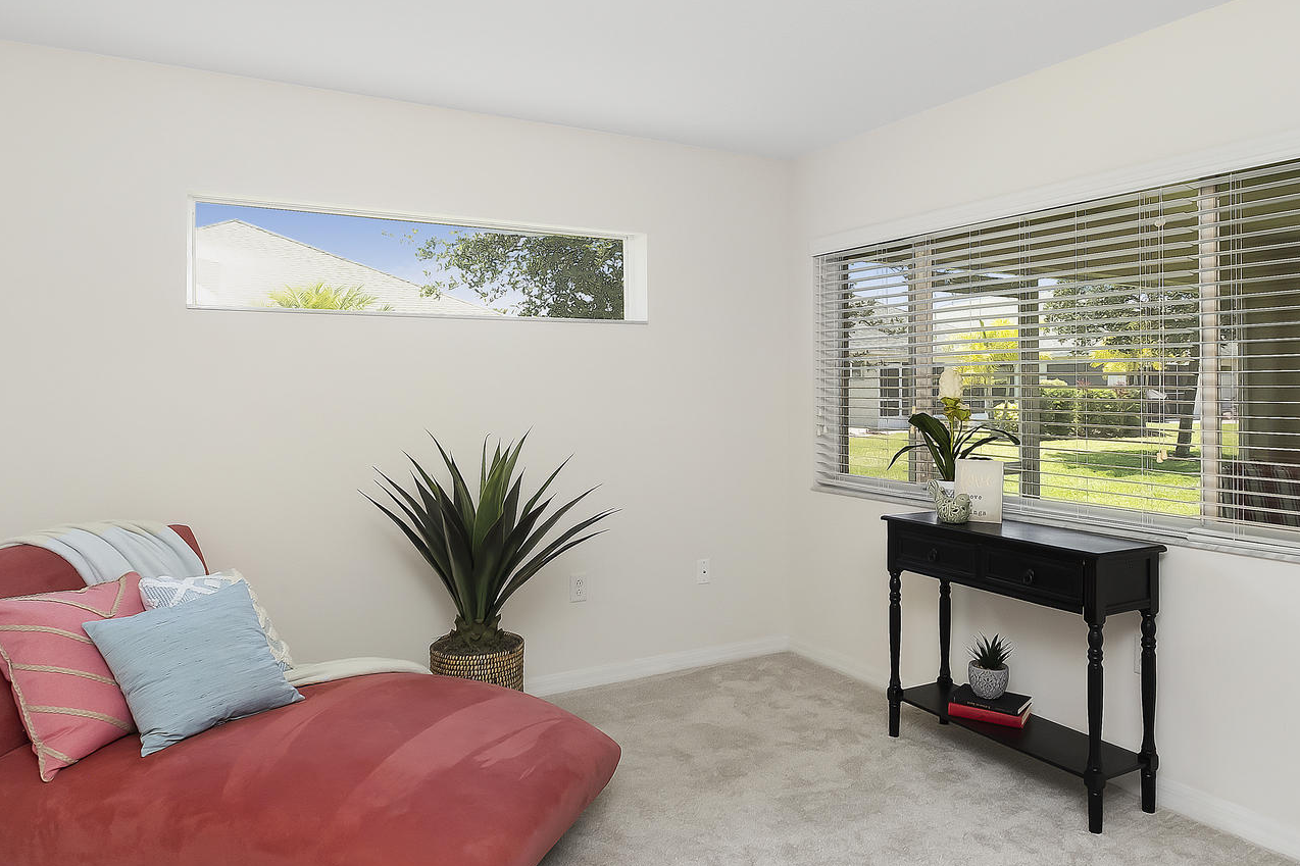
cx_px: 703
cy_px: 380
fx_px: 866
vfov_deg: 53.0
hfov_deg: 73.6
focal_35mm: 24
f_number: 8
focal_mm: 10
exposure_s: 1/8
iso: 400
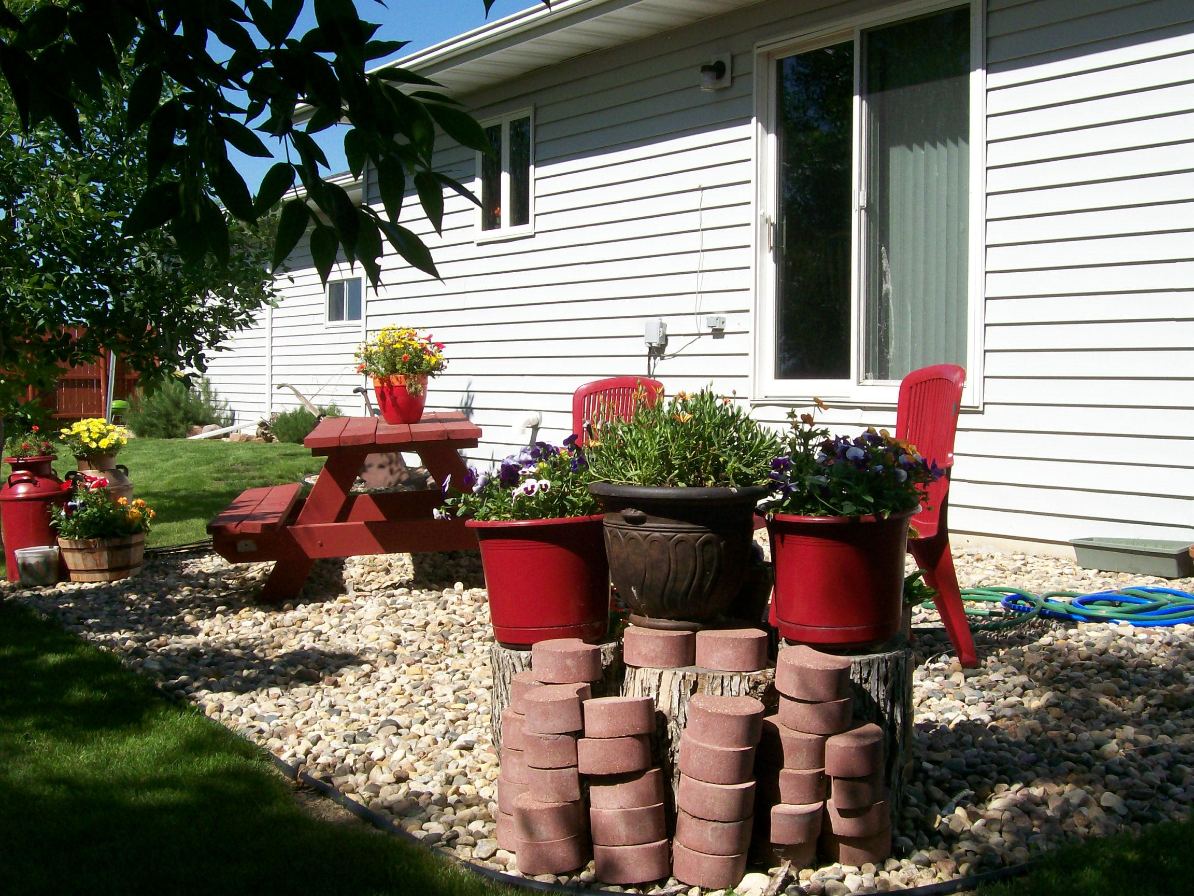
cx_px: 597
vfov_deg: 32.2
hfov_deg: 42.1
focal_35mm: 45
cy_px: 448
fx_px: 1552
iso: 80
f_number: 5.4
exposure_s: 1/502
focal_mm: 7.6
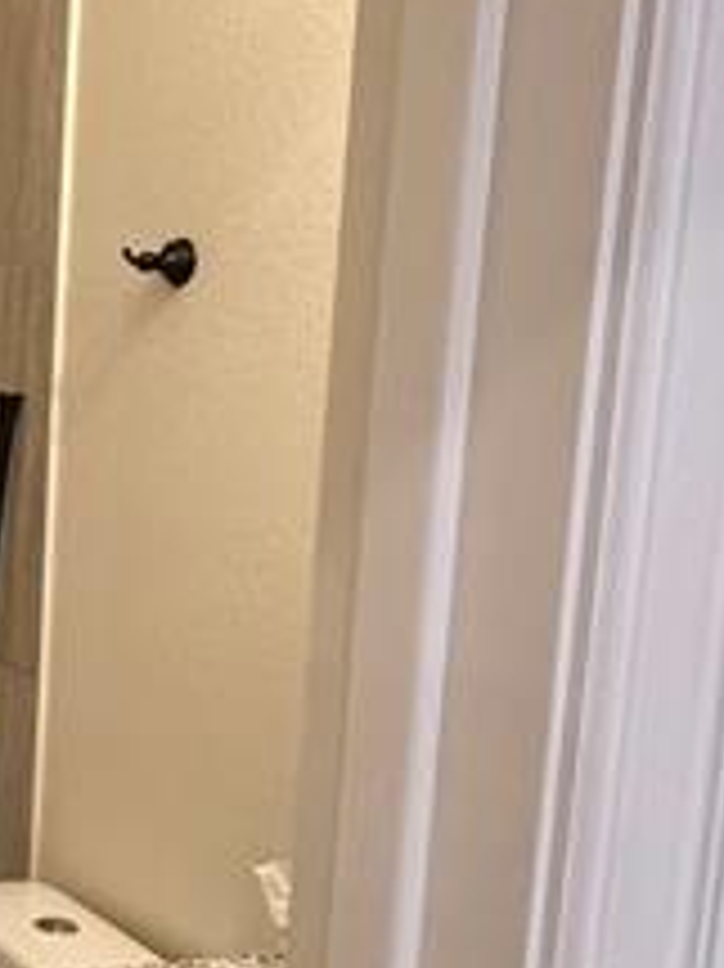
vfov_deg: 38.0
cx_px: -459
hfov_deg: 22.1
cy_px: 590
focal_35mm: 50
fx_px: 1396
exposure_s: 1/60
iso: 1000
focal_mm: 2.22
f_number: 2.2
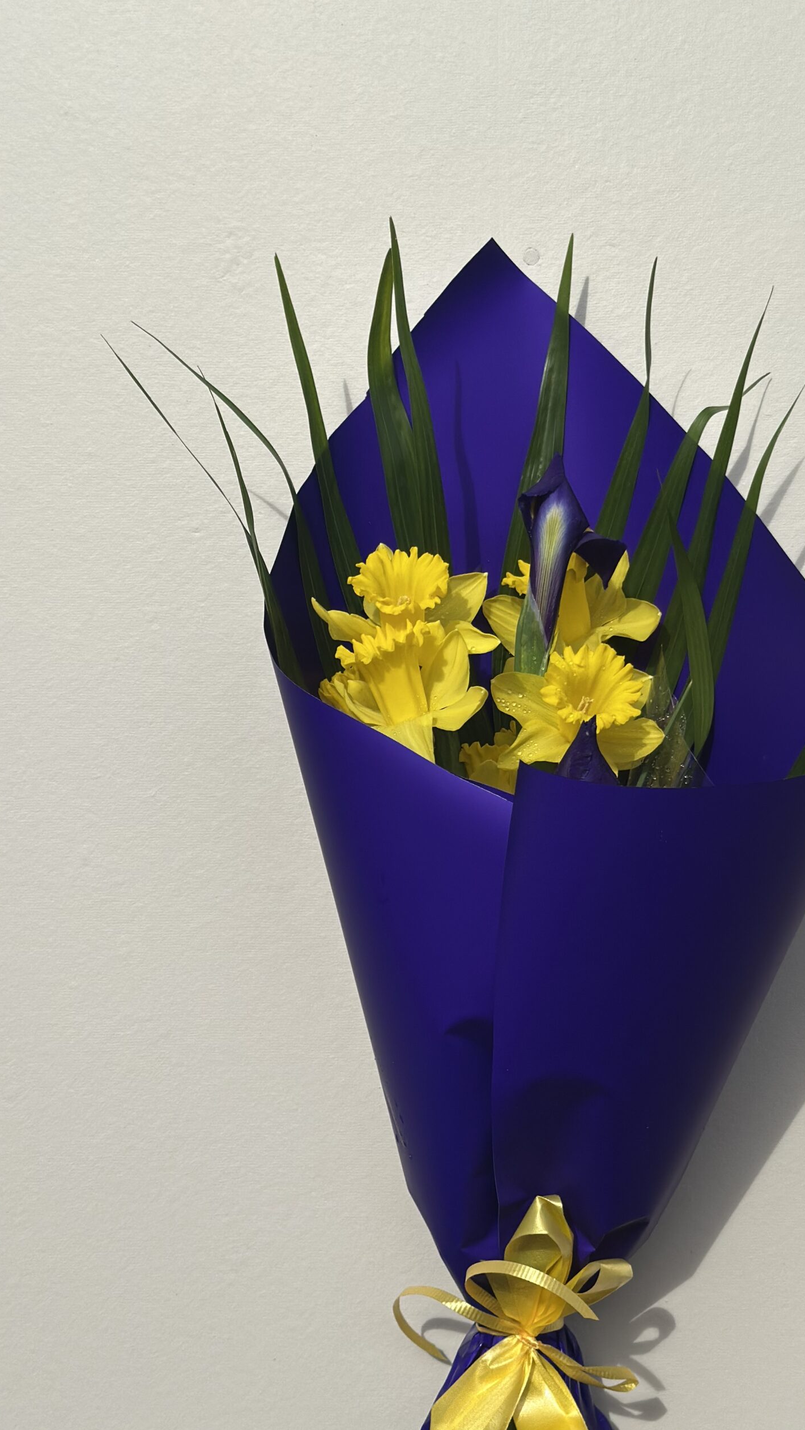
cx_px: 540
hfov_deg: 22.5
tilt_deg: +2.7
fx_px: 2011
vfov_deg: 39.2
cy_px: 721
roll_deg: -0.7
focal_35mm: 53
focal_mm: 6.86
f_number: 1.78
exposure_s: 1/8929
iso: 100
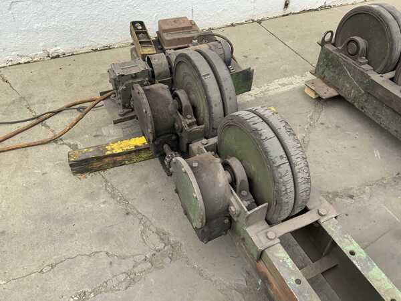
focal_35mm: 29
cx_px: 200
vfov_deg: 48.2
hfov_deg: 61.7
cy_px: 150
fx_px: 336
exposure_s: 1/482
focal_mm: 3
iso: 16
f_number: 1.8
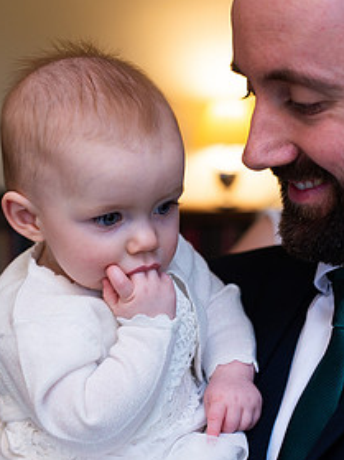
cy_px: 221
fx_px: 1087
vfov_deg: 23.8
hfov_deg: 18.0
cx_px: 167
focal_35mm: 82
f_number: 2.5
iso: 250
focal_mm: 35
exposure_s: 1/100
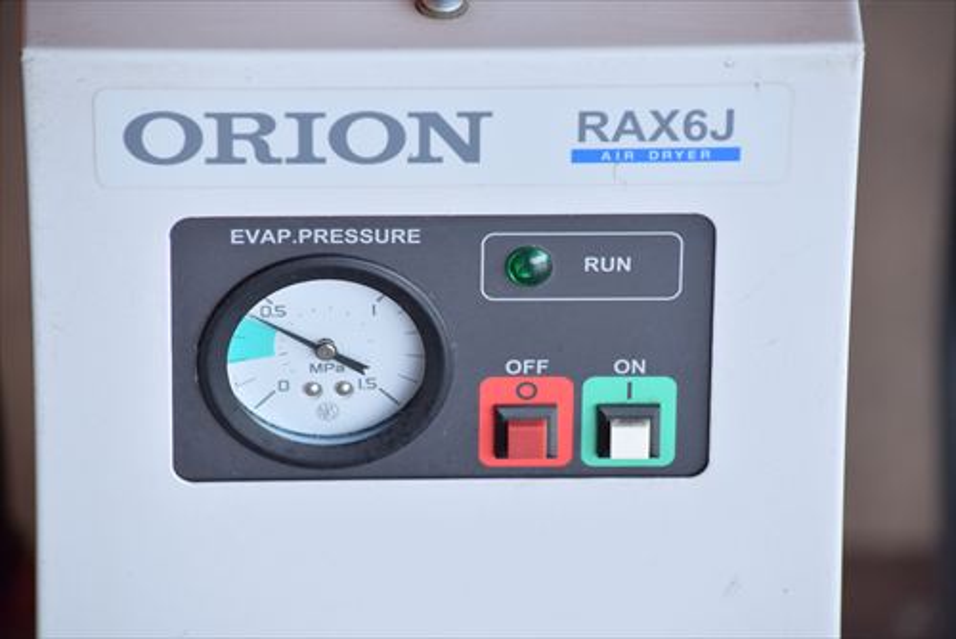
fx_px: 5580
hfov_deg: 9.8
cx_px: 478
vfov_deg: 6.6
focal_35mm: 210
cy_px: 320
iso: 1250
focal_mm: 140
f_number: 6.3
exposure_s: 1/800
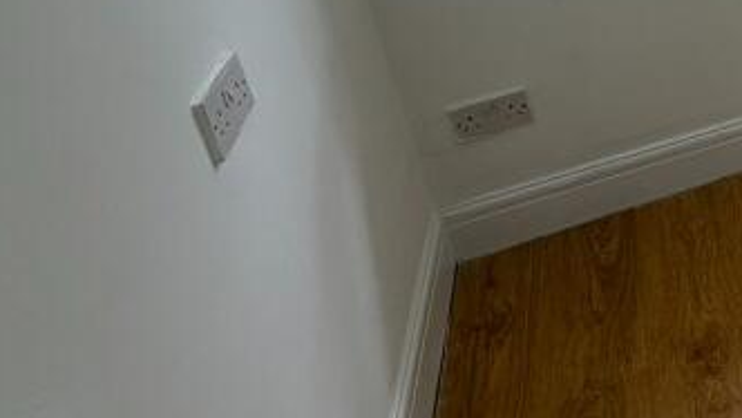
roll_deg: +2.3
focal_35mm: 47
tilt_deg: -16.8
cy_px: -172
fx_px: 925
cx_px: 1138
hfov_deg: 27.7
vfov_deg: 22.0
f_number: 2.2
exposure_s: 1/100
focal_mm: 2.22
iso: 25
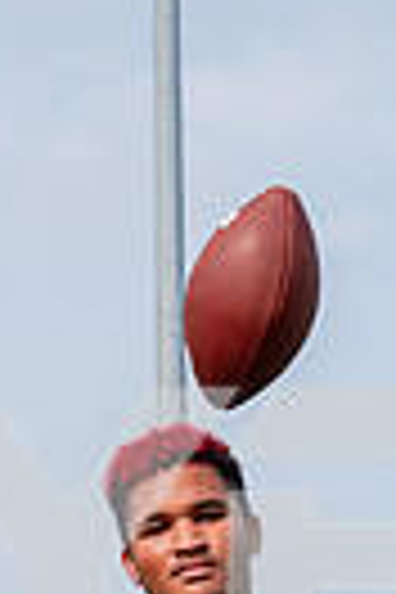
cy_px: 846
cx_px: 184
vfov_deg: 12.0
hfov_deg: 8.4
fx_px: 2706
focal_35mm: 164
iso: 125
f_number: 7.1
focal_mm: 48
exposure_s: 1/320
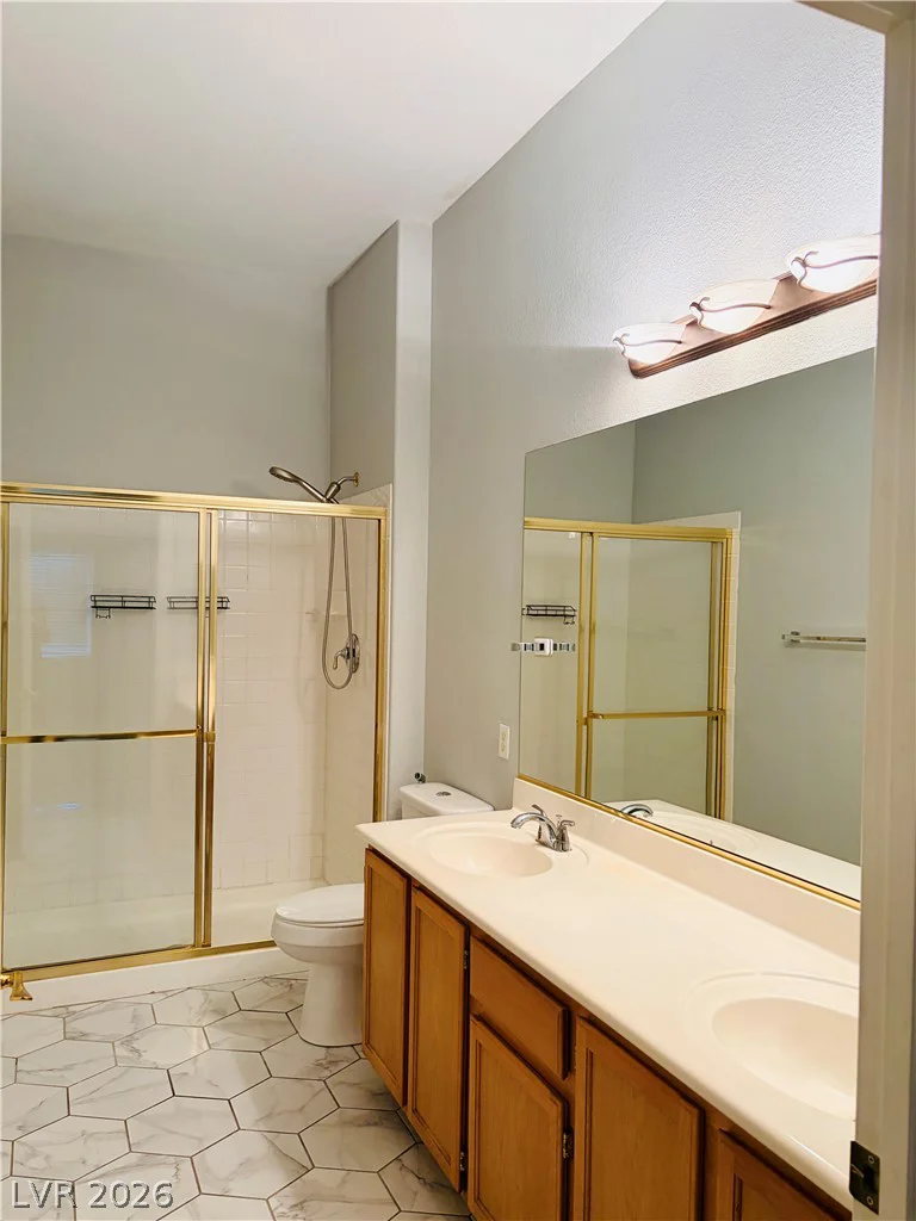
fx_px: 917
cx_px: 458
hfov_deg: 53.1
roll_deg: -0.8
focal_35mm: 26
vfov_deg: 67.3
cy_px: 610
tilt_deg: -0.9
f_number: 1.6
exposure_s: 1/60
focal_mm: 5.96
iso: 125
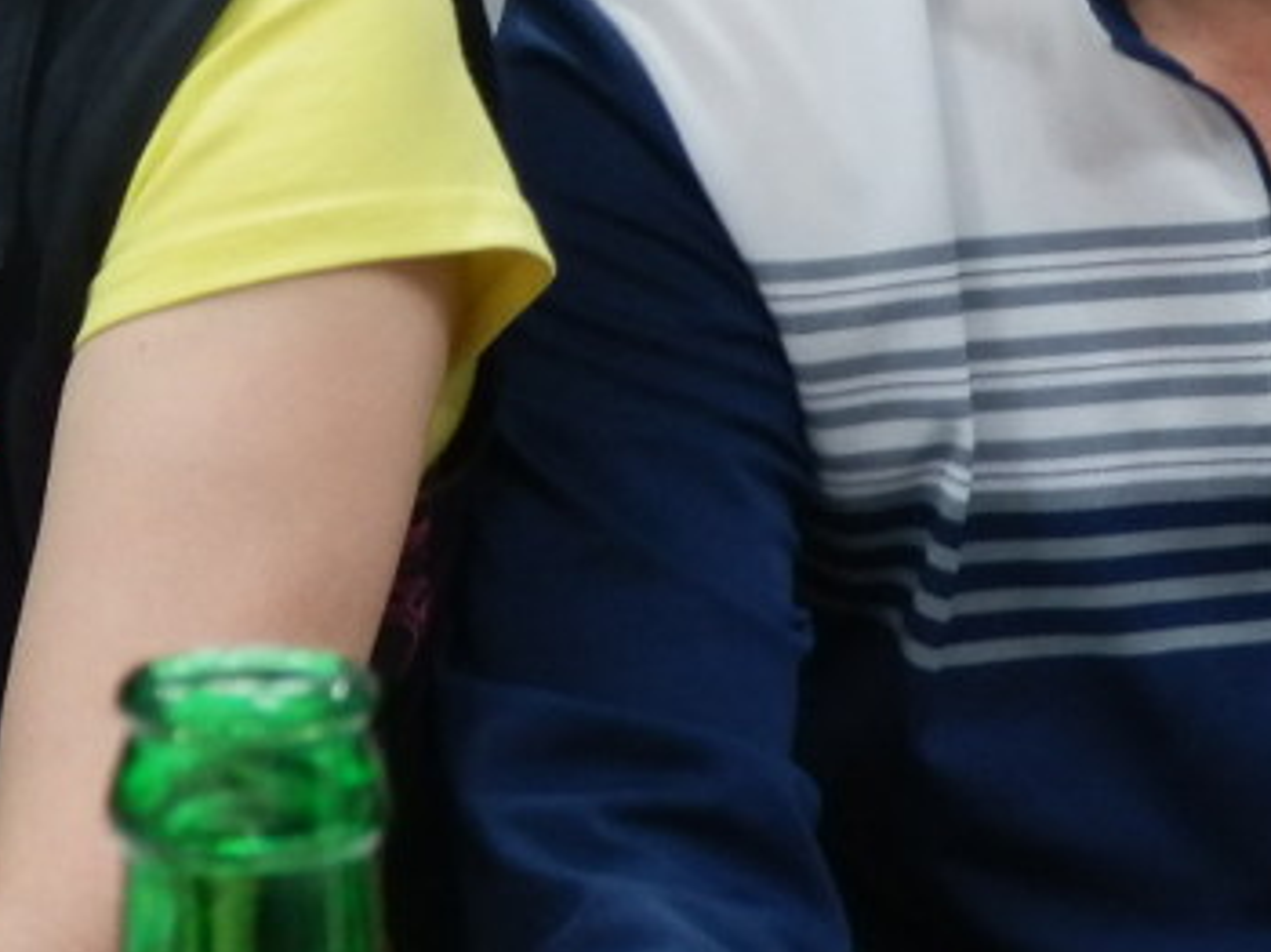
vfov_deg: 9.1
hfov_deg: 12.2
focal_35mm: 162
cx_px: 441
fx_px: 5944
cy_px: -145
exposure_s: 1/20
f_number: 4.2
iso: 400
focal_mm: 10.8
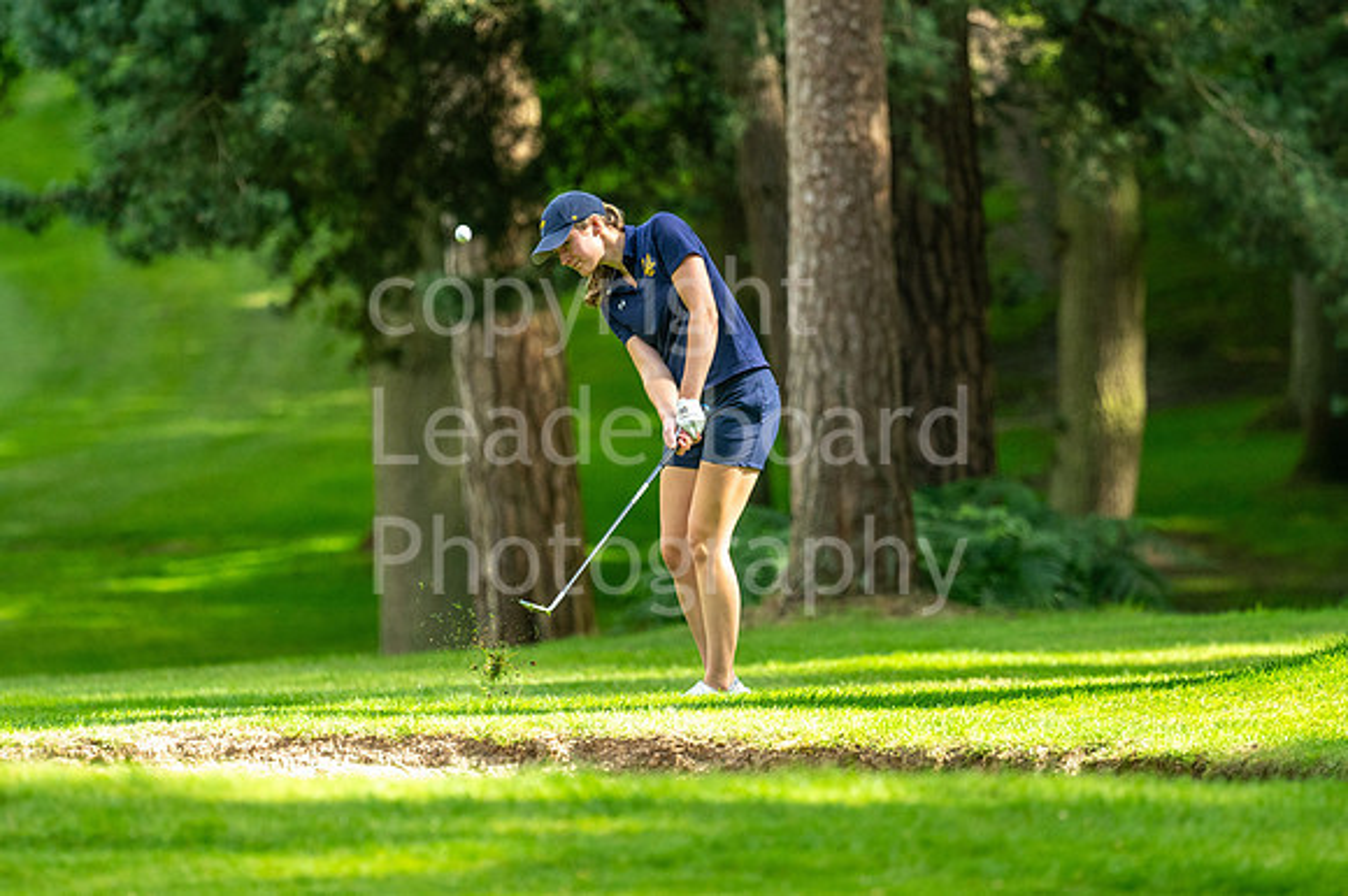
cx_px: 674
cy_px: 448
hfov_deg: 4.6
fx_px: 16840
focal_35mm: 450
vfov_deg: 3.1
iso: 500
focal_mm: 300
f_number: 4
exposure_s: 1/800
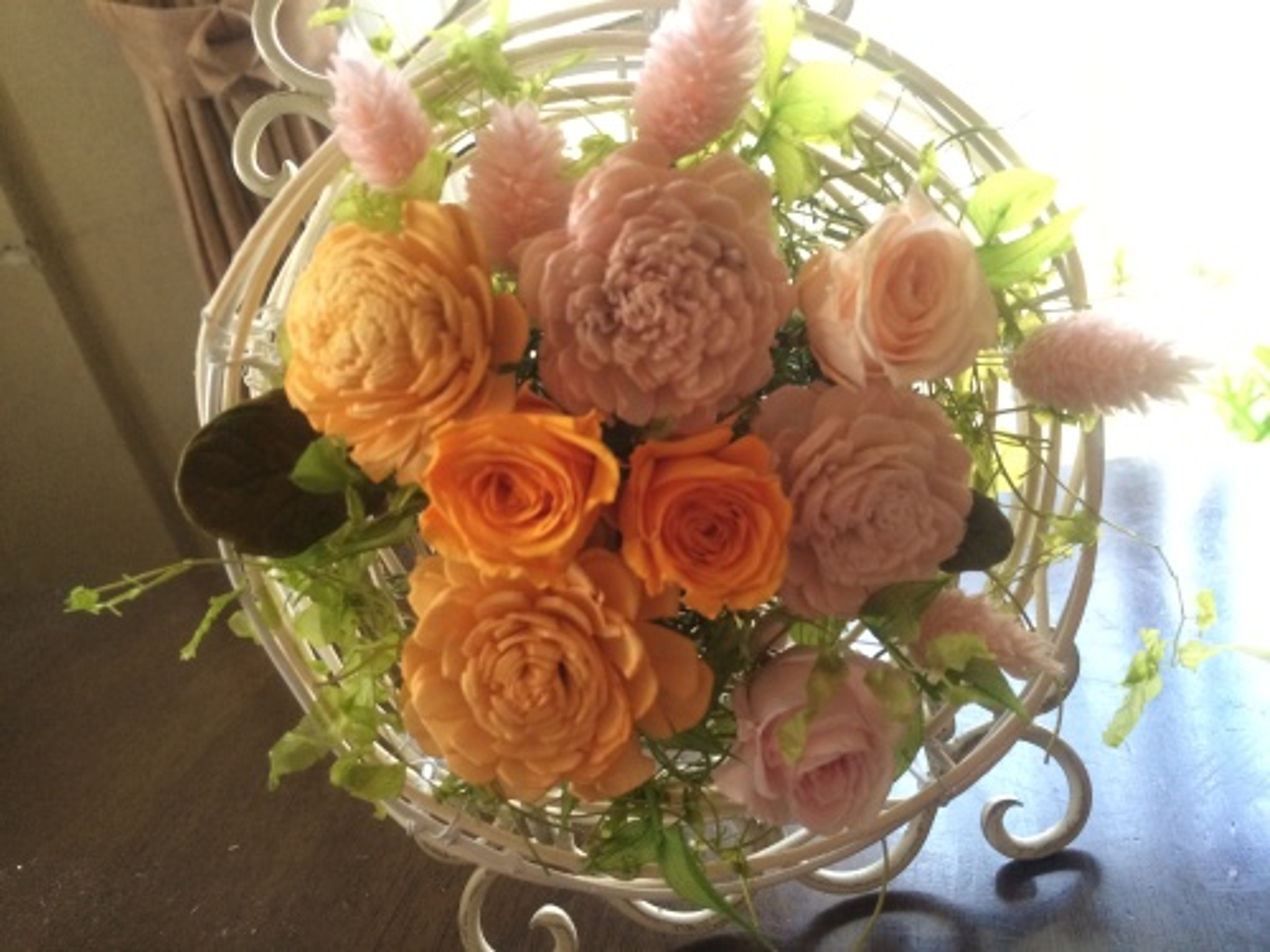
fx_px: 1101
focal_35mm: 30
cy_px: 476
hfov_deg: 60.0
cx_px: 635
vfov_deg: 46.8
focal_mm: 4.12
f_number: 2.2
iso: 200
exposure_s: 1/30
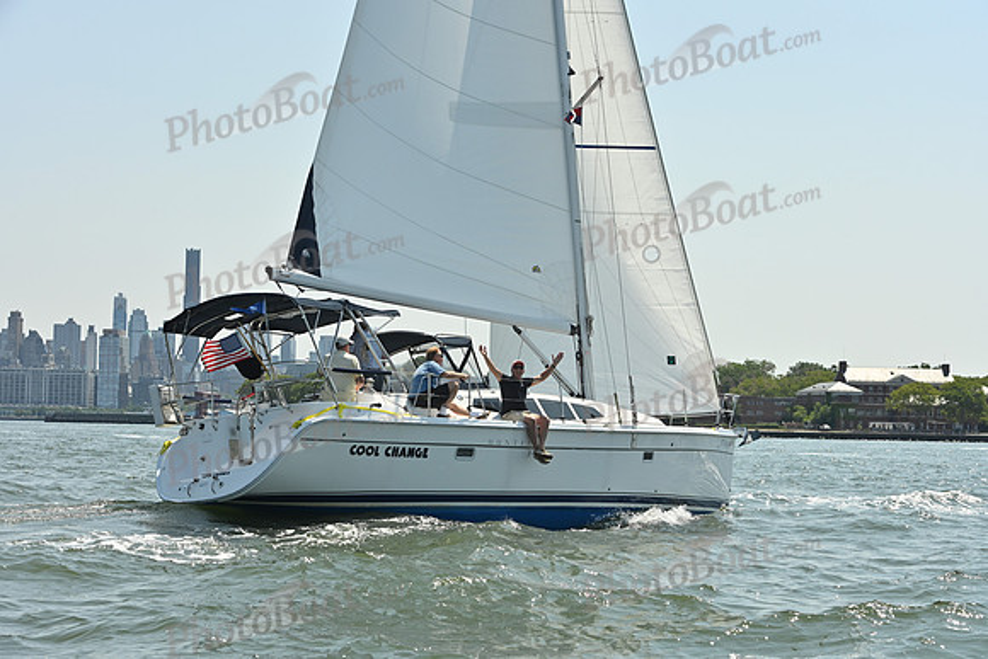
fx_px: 1921
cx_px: 494
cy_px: 330
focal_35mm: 70
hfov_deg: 28.8
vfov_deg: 19.5
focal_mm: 70
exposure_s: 1/1250
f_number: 9
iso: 320
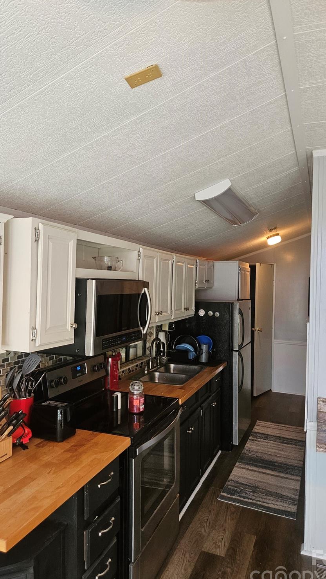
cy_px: 293
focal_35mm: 26
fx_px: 399
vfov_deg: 71.9
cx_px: 157
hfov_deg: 44.4
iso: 400
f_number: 1.8
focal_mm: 5.4
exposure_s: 1/120
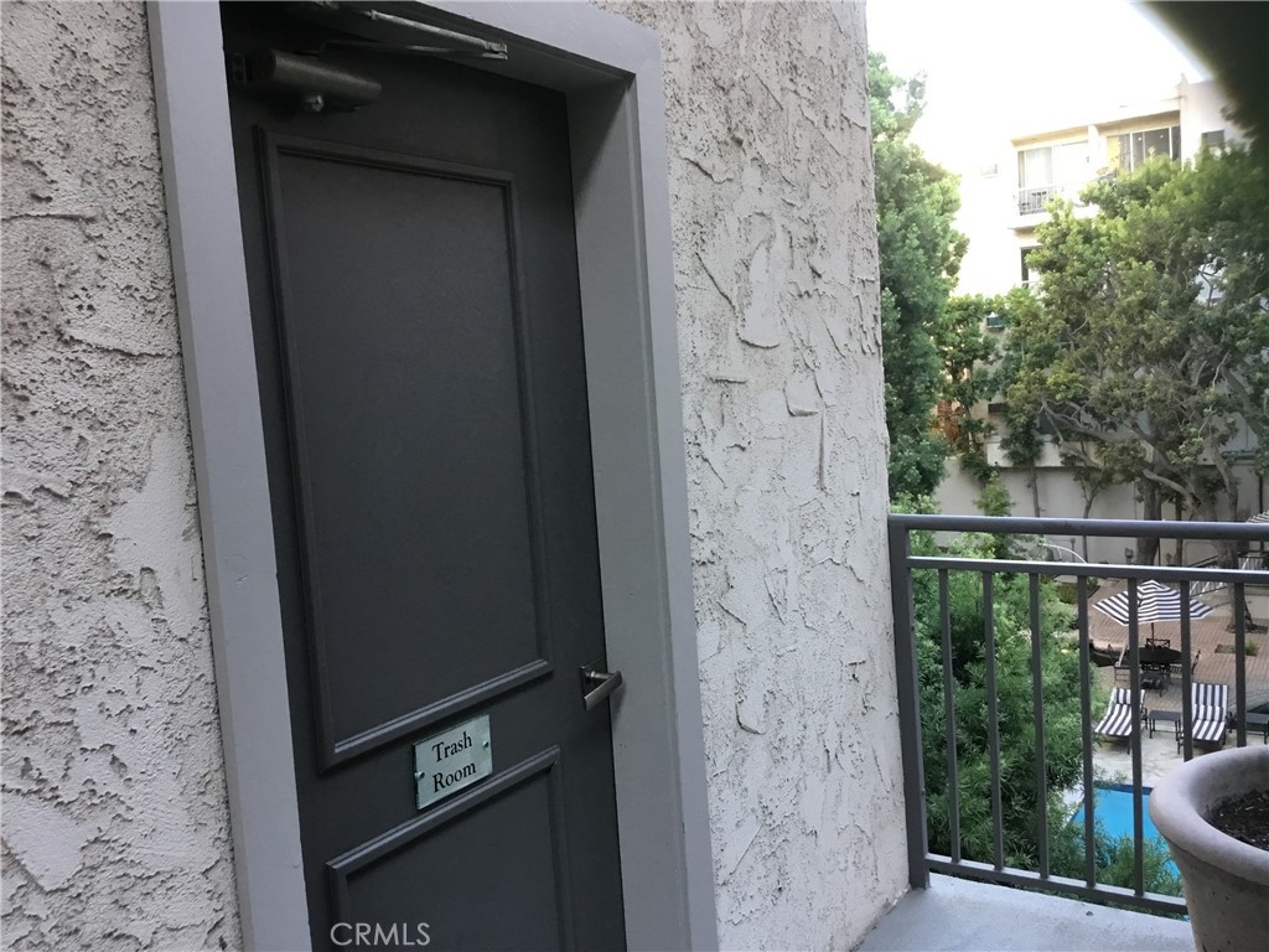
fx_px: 1136
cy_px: 476
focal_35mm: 31
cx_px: 634
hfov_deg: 58.4
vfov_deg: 45.4
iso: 40
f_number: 2.4
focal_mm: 3.3
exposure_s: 1/30
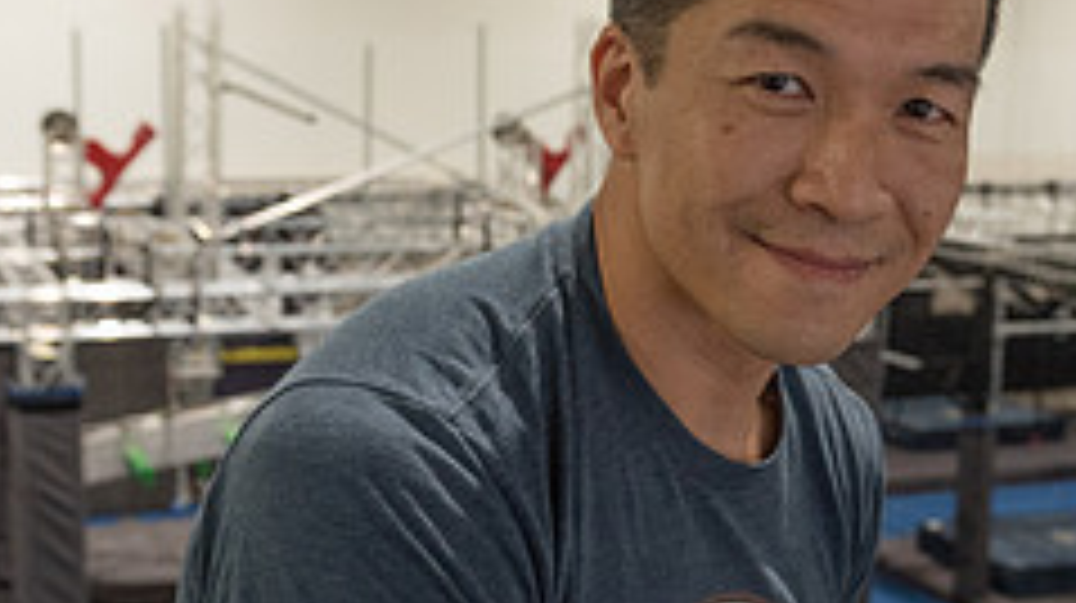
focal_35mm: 61
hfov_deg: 34.3
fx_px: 1739
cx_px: 594
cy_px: 367
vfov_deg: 19.7
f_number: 4
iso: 800
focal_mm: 24
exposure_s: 1/100
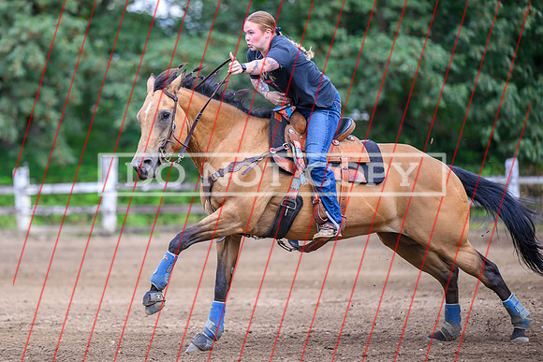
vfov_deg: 6.8
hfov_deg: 10.1
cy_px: 190
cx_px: 198
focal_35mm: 203
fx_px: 3065
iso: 1600
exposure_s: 1/1600
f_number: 2.8
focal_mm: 160
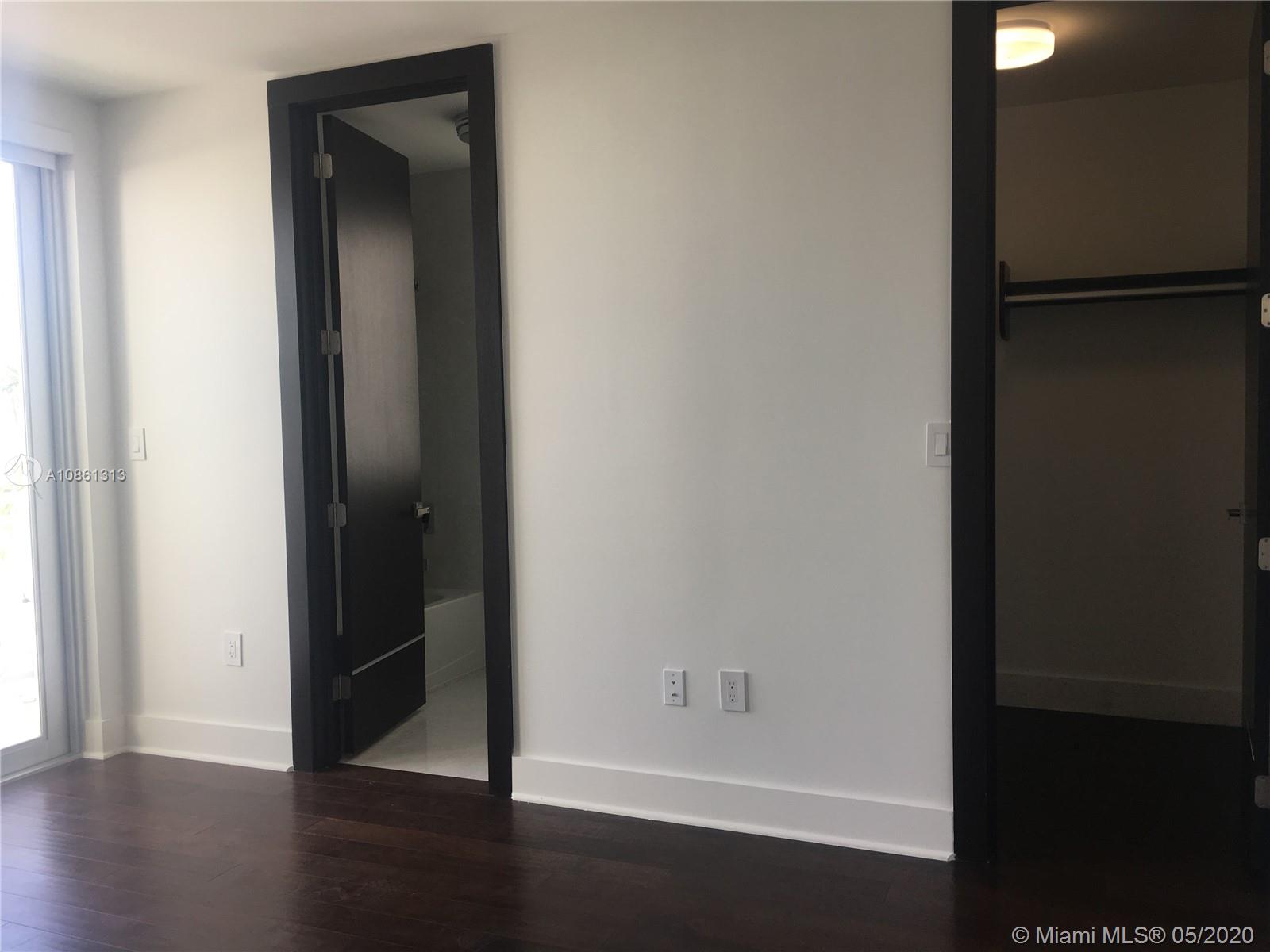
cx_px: 635
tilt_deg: -3.3
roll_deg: +1.4
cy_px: 476
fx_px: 1064
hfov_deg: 61.7
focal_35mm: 29
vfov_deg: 48.2
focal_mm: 4.15
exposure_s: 1/40
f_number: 2.2
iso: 25
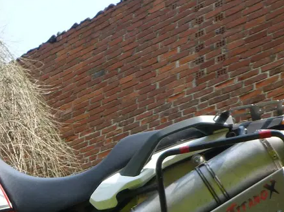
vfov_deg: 17.1
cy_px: 260
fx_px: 673
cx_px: 8
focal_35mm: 82
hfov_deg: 23.0
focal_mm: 5.4
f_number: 3.4
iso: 100
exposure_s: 1/320
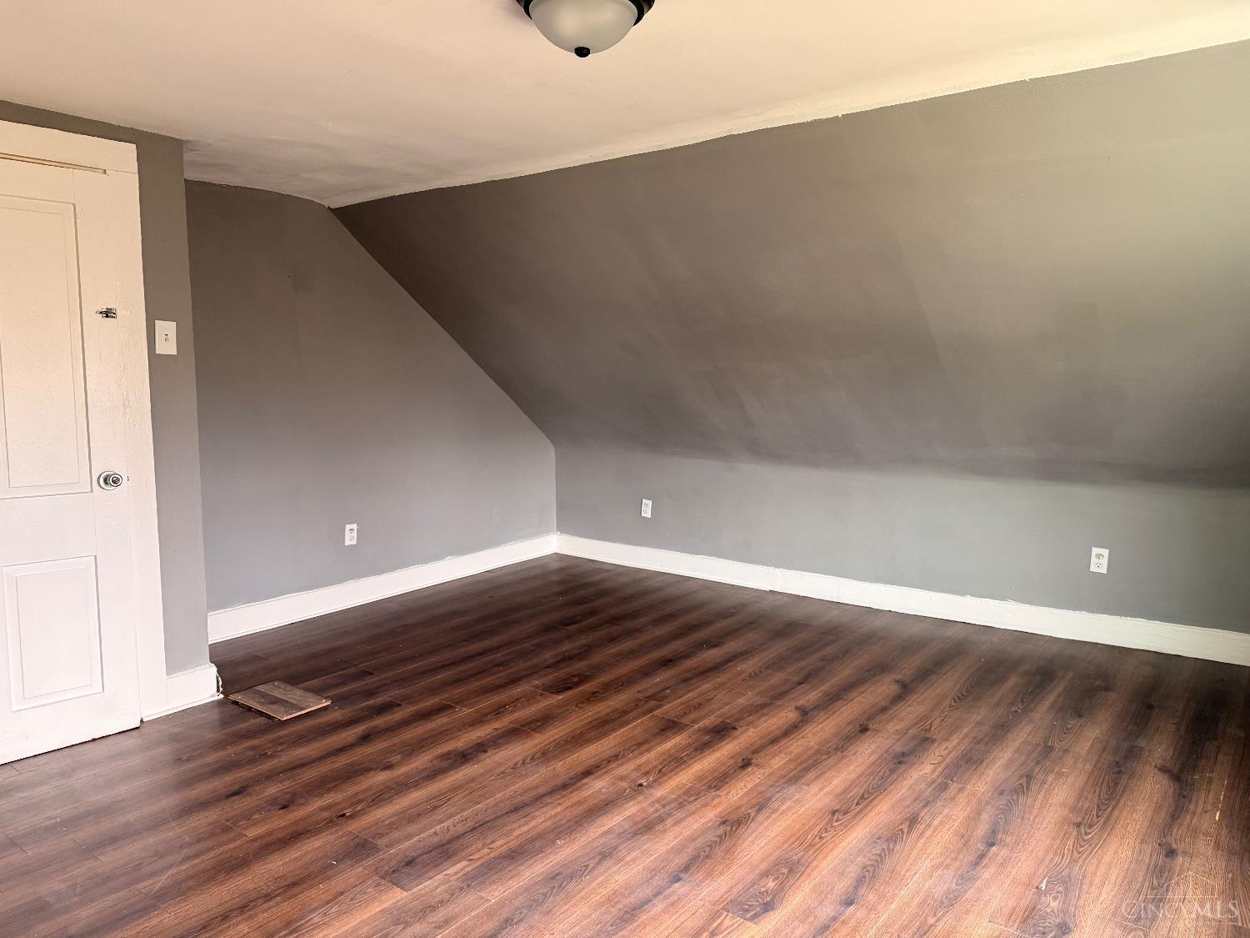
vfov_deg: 56.8
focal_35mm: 24
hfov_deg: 71.6
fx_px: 867
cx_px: 625
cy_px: 469
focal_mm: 6.76
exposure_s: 1/60
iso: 200
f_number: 1.78
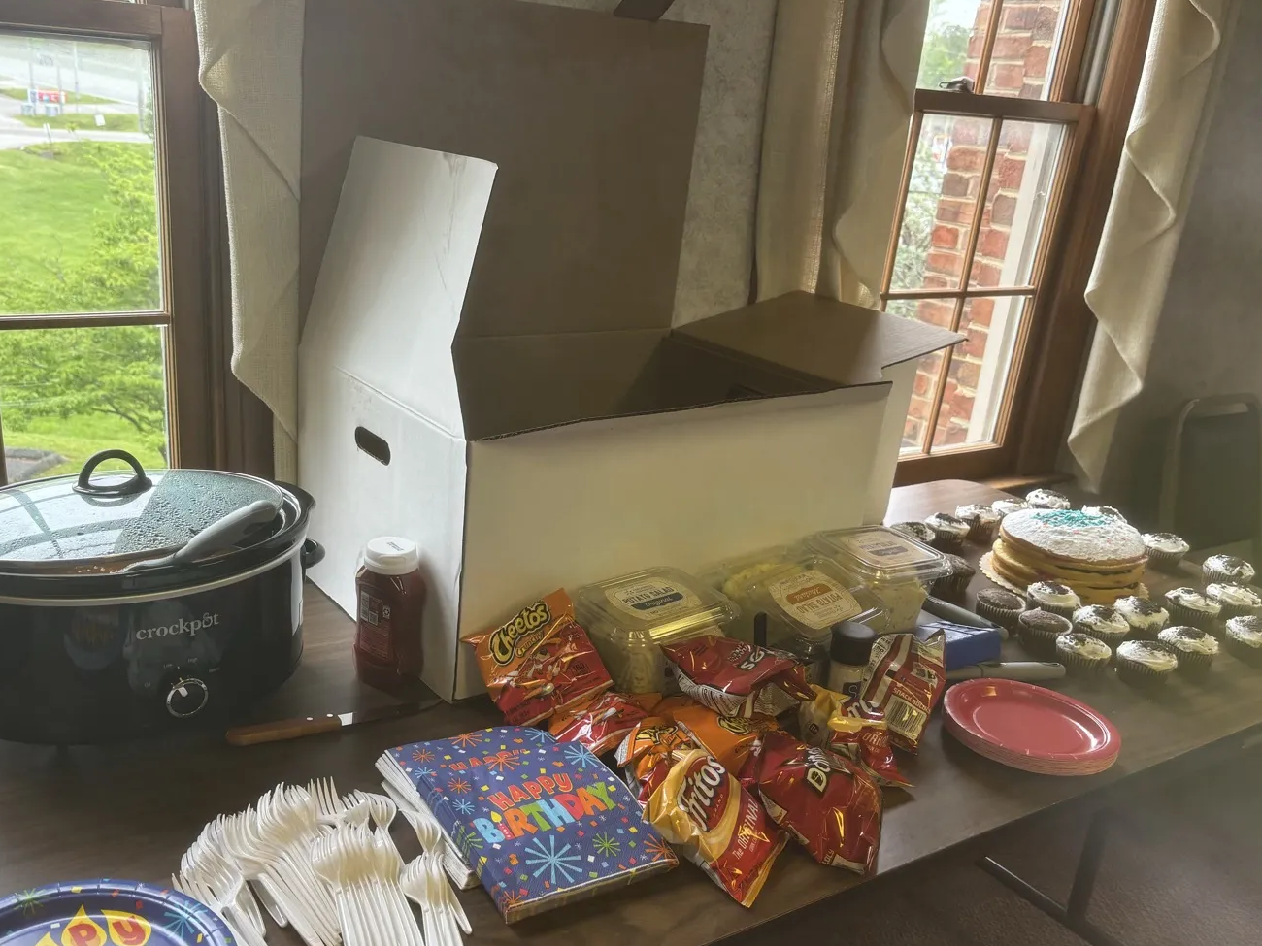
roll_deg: -4.8
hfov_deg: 56.6
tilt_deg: -20.5
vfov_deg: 44.0
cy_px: 543
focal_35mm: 32
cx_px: 548
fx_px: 1167
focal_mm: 5.96
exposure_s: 1/120
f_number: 1.6
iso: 50
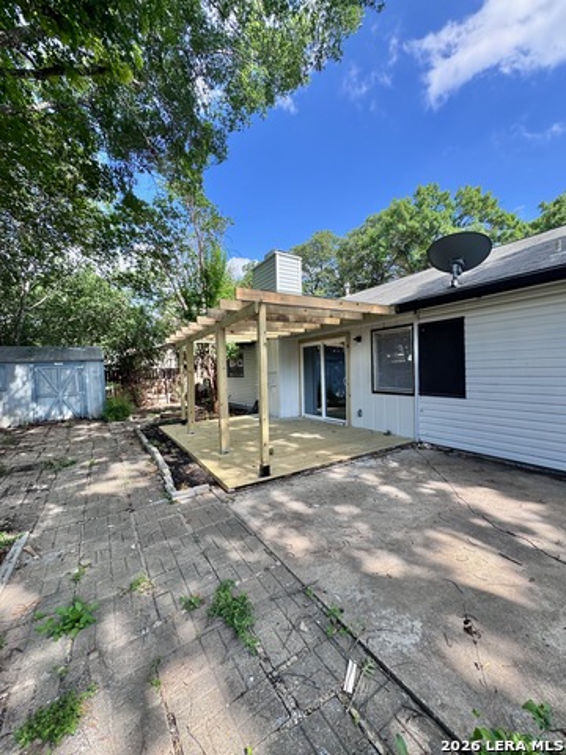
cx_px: 283
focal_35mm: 14
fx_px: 305
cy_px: 378
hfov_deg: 85.7
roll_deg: +2.2
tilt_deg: -1.5
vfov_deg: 102.1
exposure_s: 1/582
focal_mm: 2.22
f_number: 2.2
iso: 40
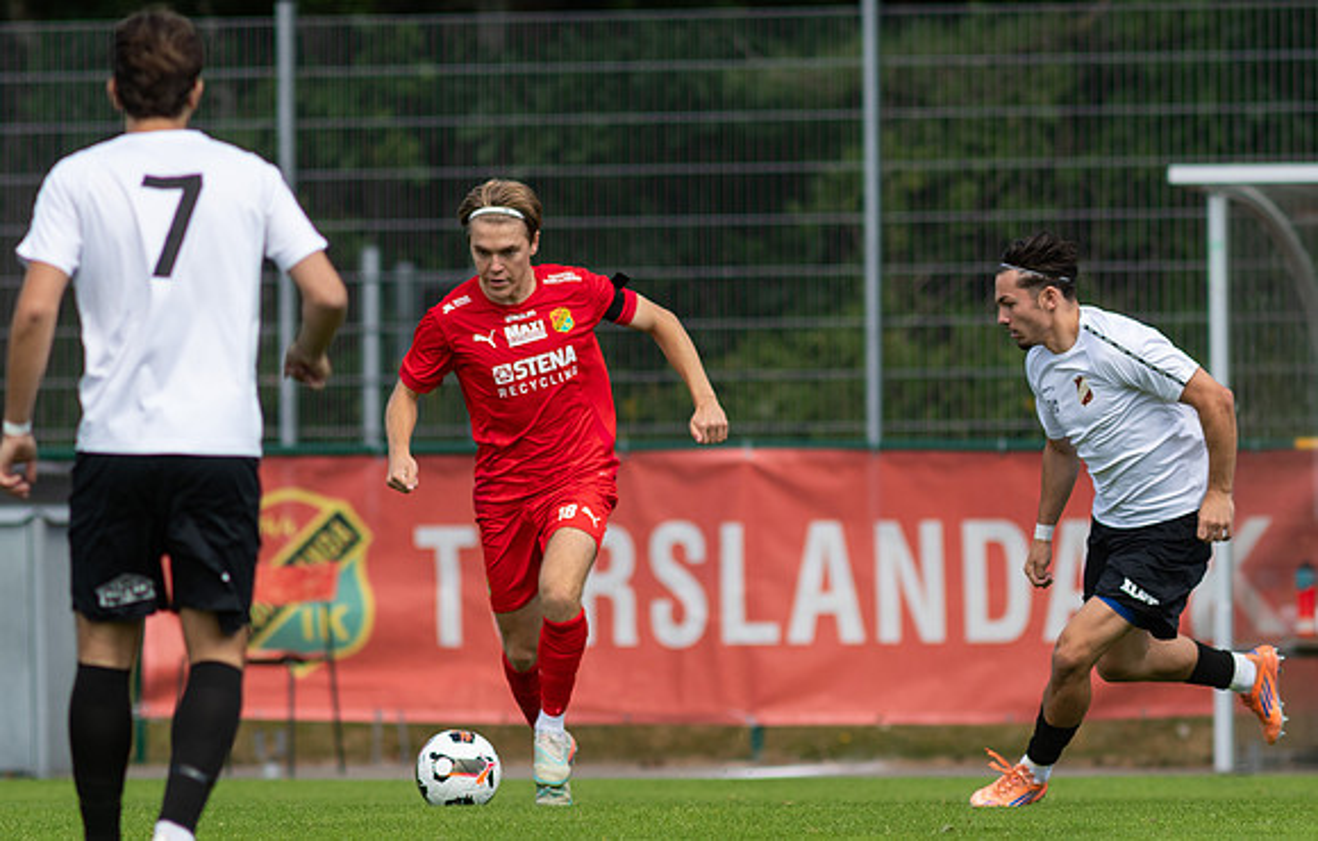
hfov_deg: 3.3
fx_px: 22869
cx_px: 607
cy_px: 452
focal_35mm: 633
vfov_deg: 2.1
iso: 250
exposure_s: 1/1600
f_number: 3.2
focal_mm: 300
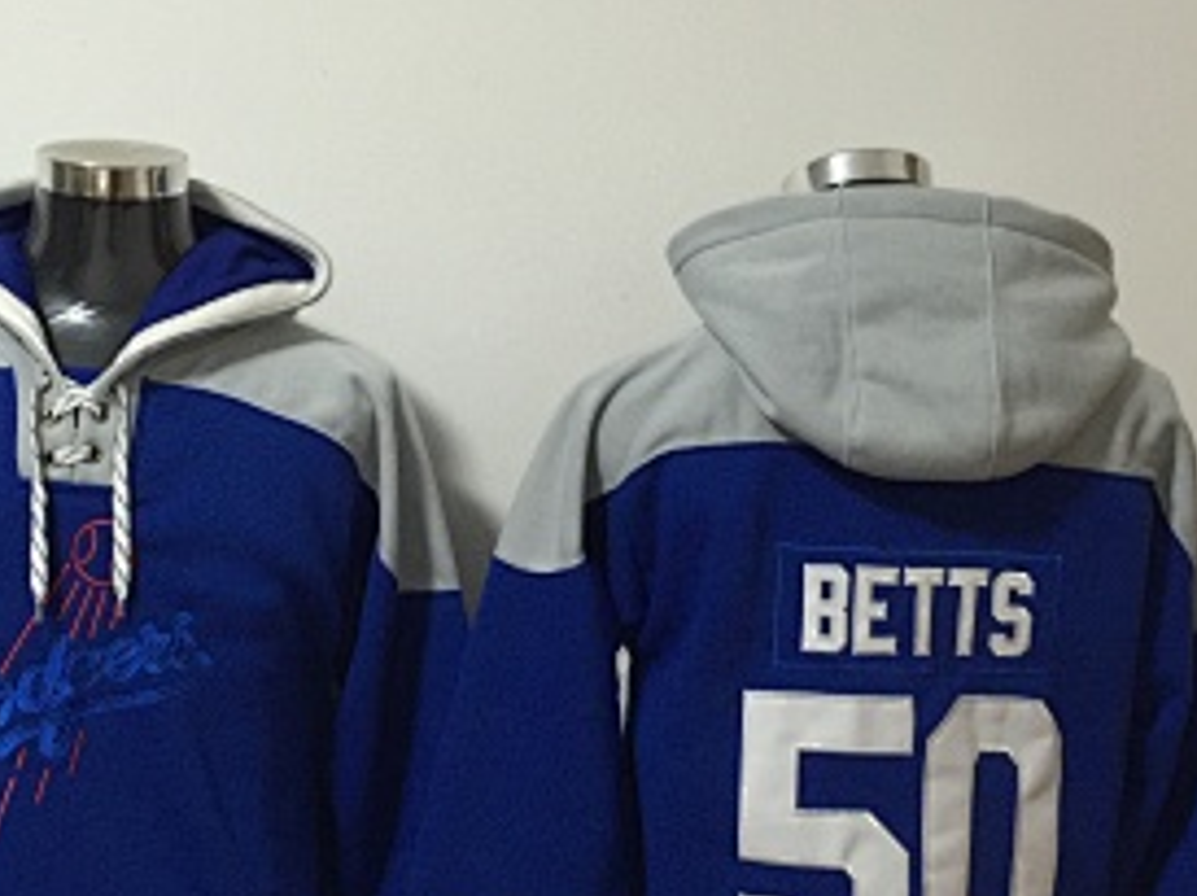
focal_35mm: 53
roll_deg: -2.9
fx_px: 1831
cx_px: 481
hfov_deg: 36.1
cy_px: 575
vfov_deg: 27.4
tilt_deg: -2.0
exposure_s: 1/8
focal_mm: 4.15
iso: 160
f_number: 2.2
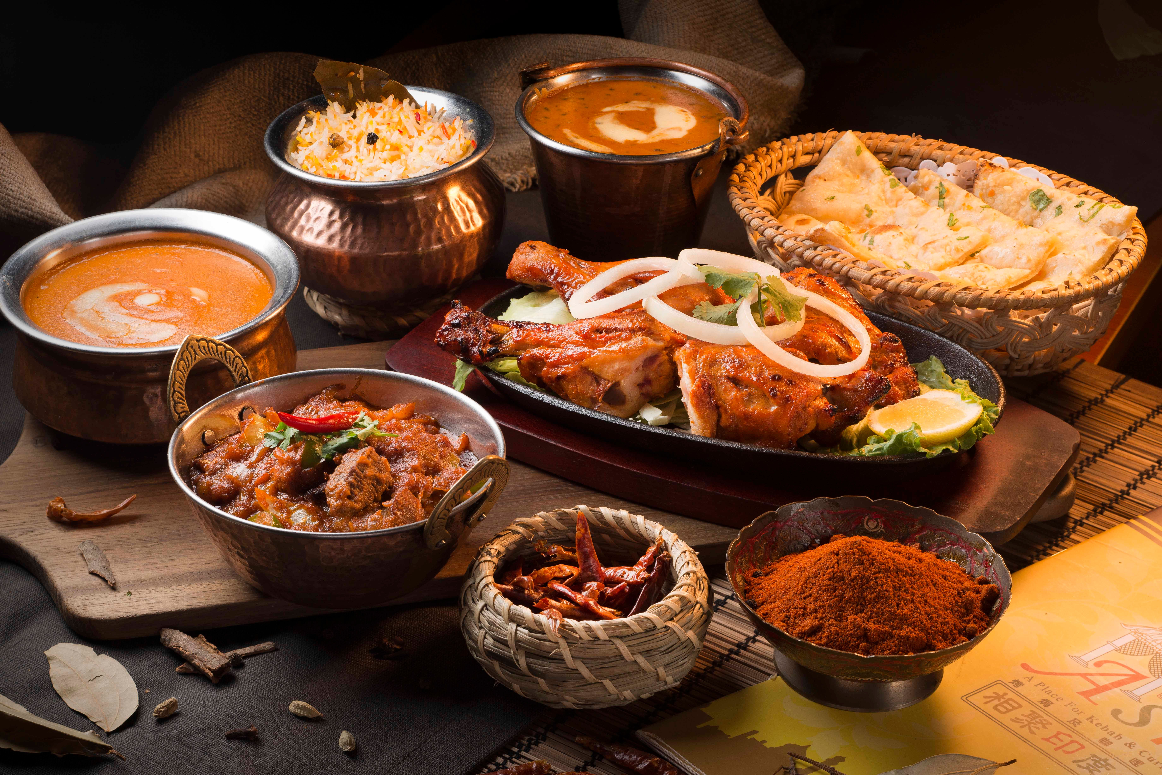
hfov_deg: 23.9
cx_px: 581
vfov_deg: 16.1
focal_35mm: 85
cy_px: 388
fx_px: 2744
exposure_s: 1/160
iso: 400
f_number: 43
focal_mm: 85
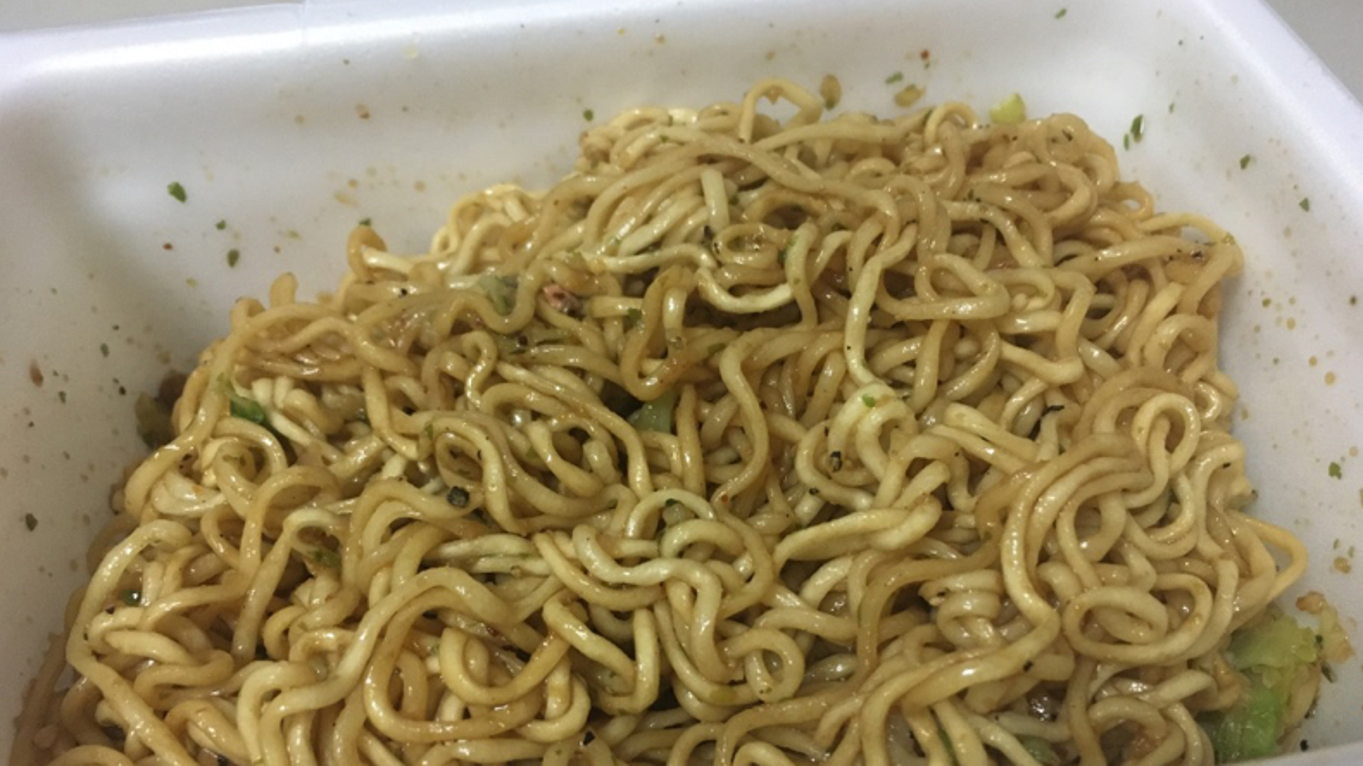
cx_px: 682
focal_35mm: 32
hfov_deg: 61.0
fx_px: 1156
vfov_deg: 36.3
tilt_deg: -53.1
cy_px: 504
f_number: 2.2
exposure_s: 1/30
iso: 250
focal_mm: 4.15
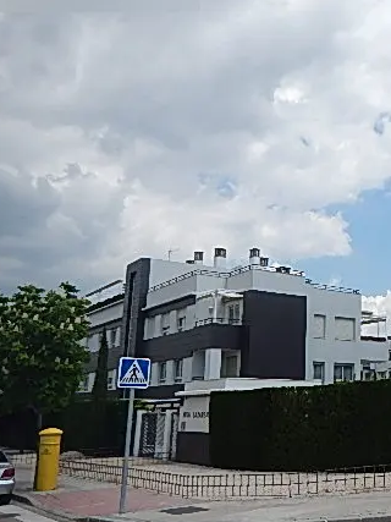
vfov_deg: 44.8
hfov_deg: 32.3
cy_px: 269
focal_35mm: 42
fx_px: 633
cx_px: 368
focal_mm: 5
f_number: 3.9
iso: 125
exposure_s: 1/1250
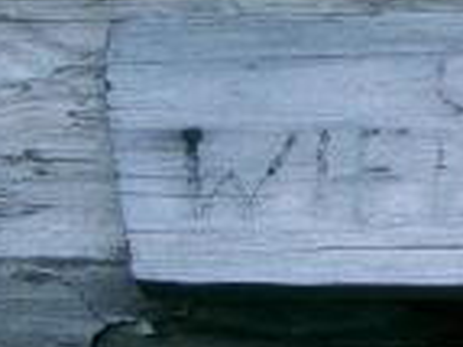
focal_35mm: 173
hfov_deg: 11.0
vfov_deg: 8.5
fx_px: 2312
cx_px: 709
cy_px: 28
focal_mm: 11.4
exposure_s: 1/125
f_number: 3.3
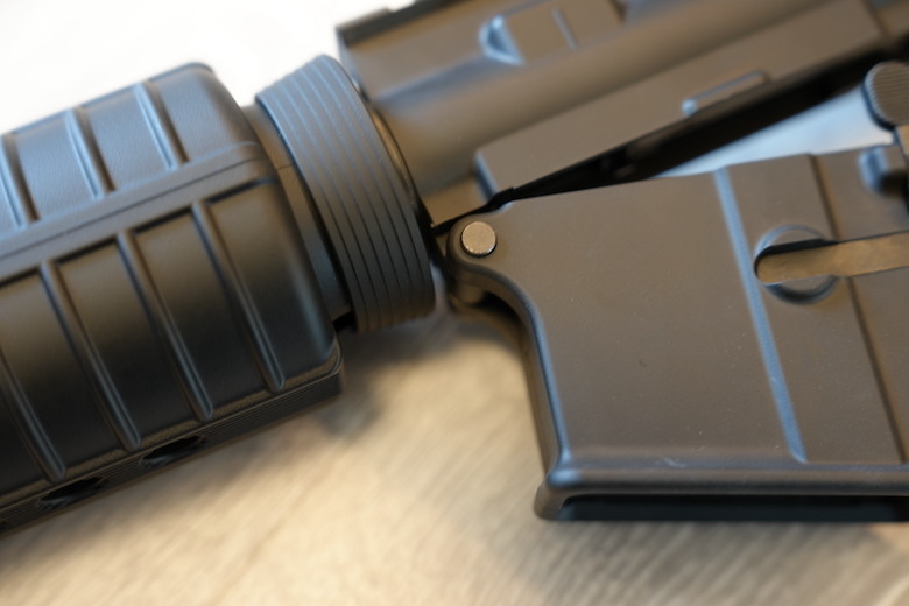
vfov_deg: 27.0
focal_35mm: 50
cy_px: 303
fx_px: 1262
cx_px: 454
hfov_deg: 39.6
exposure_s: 1/3
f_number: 2.8
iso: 200
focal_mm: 50
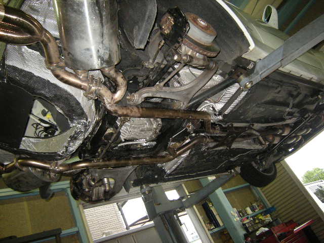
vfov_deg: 49.7
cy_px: 122
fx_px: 262
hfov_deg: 63.4
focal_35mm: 28
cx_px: 162
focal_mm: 4.7
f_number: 2.8
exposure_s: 1/60
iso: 344
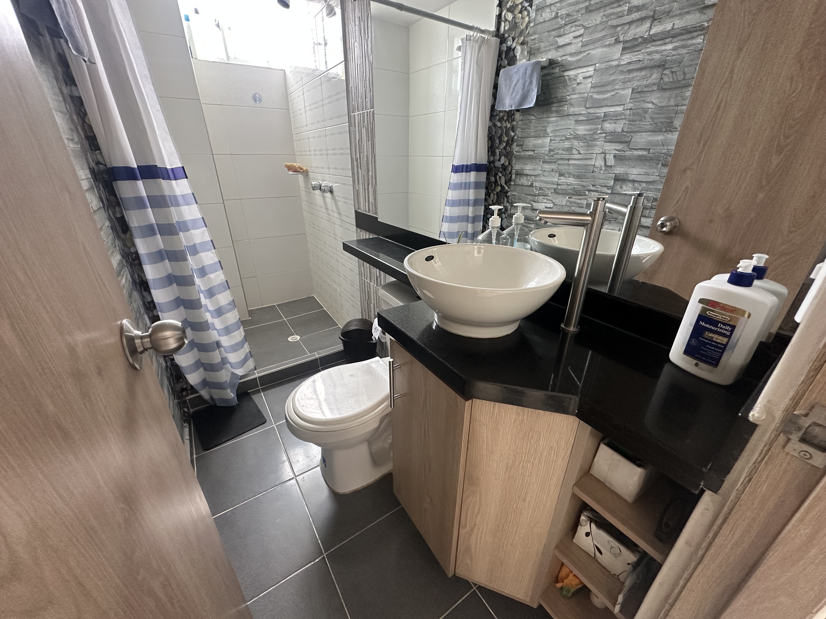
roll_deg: +0.2
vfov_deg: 85.7
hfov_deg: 102.1
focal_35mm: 14
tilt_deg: -24.2
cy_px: 310
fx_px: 334
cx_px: 413
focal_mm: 2.22
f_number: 2.2
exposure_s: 1/99
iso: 320
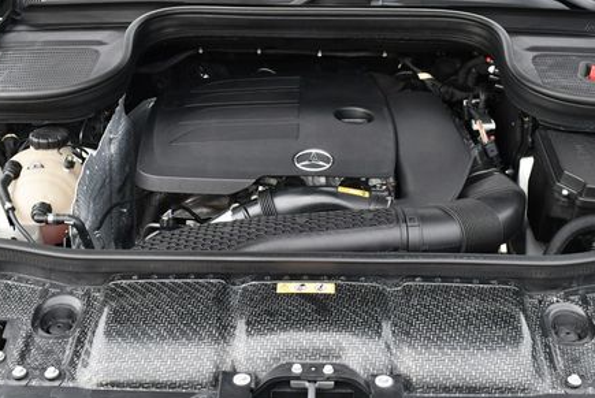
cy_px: 160
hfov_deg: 37.5
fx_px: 877
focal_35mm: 53
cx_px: 310
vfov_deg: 25.5
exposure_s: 1/250
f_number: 5.6
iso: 400
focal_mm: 18
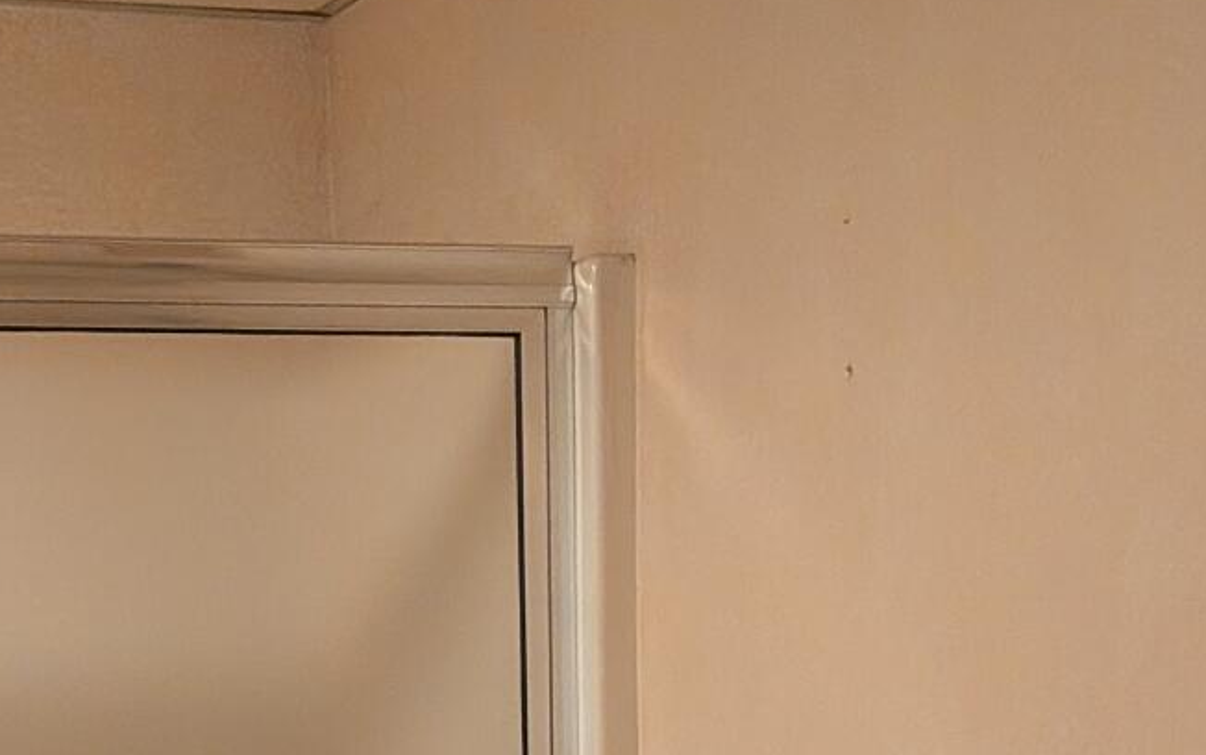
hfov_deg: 26.1
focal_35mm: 78
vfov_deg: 14.9
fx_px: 2565
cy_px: 1290
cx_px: 292
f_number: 1.7
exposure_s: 1/120
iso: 603
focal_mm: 4.53
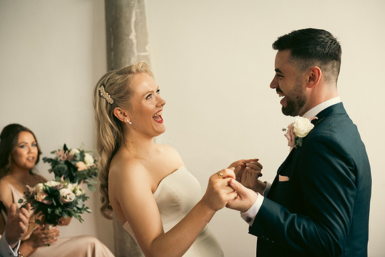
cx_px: 192
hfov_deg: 33.4
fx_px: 642
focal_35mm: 60
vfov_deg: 22.6
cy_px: 128
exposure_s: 1/160
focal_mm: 60
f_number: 3.5
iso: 800
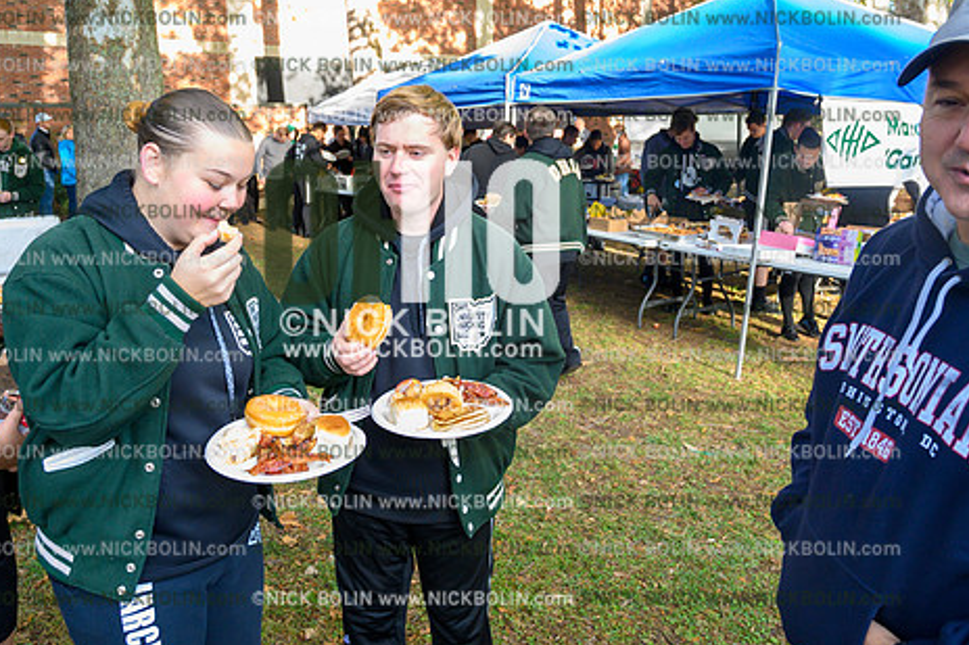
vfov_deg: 43.4
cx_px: 411
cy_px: 259
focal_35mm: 30
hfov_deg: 61.6
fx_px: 807
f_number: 5
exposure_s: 1/400
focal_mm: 24
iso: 2500
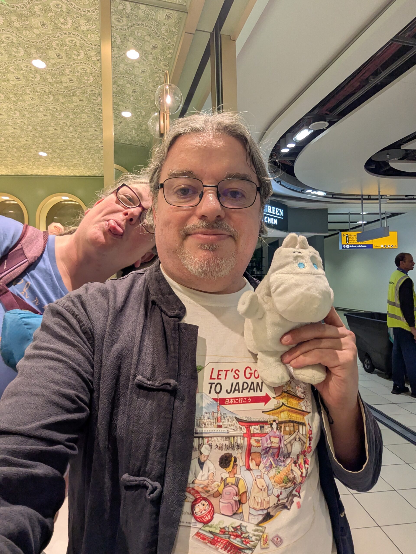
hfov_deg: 63.4
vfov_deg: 79.0
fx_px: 336
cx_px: 208
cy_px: 277
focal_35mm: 21
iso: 206
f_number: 2.2
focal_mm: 2.74
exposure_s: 1/100
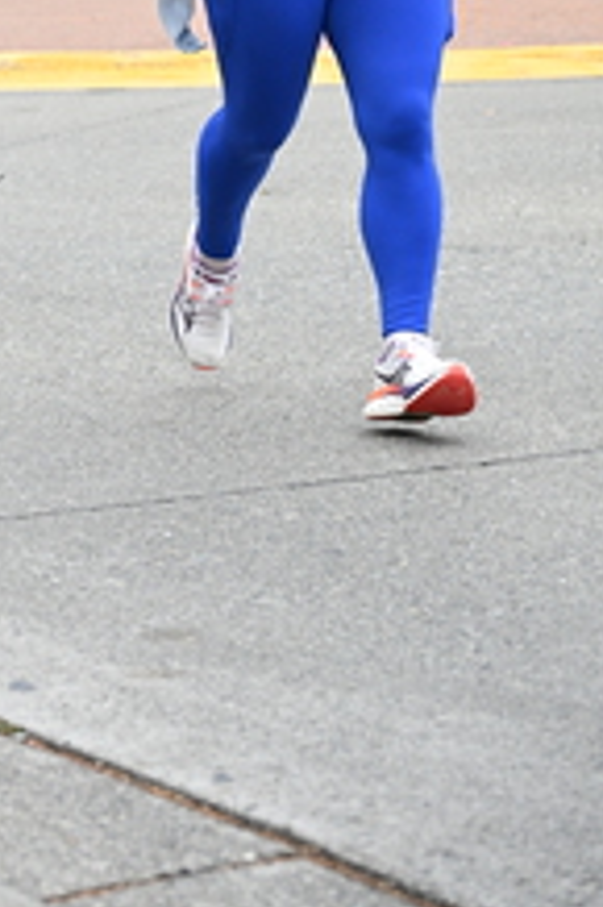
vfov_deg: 13.8
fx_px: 3623
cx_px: -52
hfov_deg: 9.4
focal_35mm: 144
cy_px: -233
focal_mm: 57
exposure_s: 1/800
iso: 1600
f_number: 4
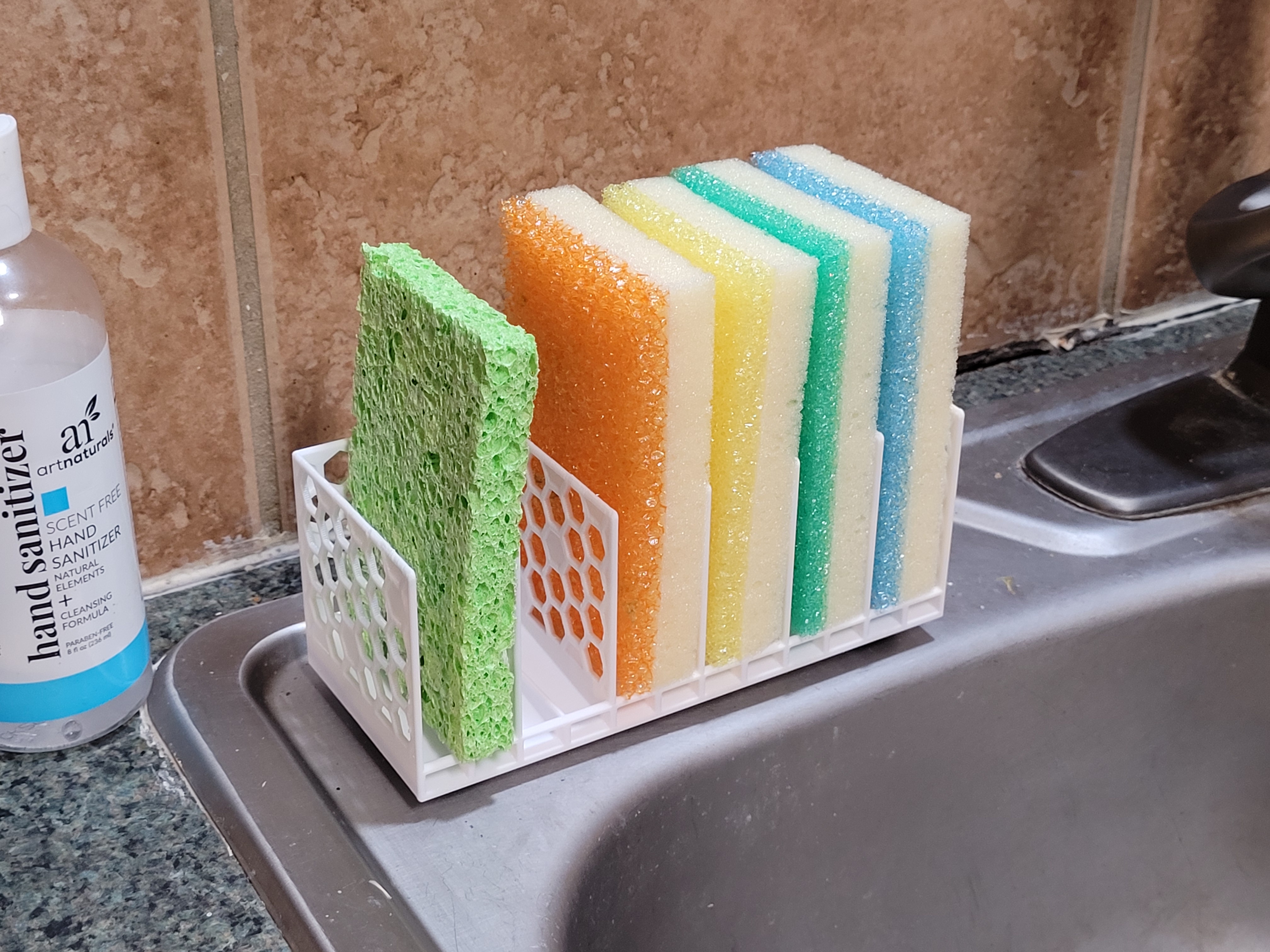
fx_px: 954
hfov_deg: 67.3
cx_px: 635
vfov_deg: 53.1
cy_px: 476
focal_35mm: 26
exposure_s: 1/40
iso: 320
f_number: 1.8
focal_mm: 5.4
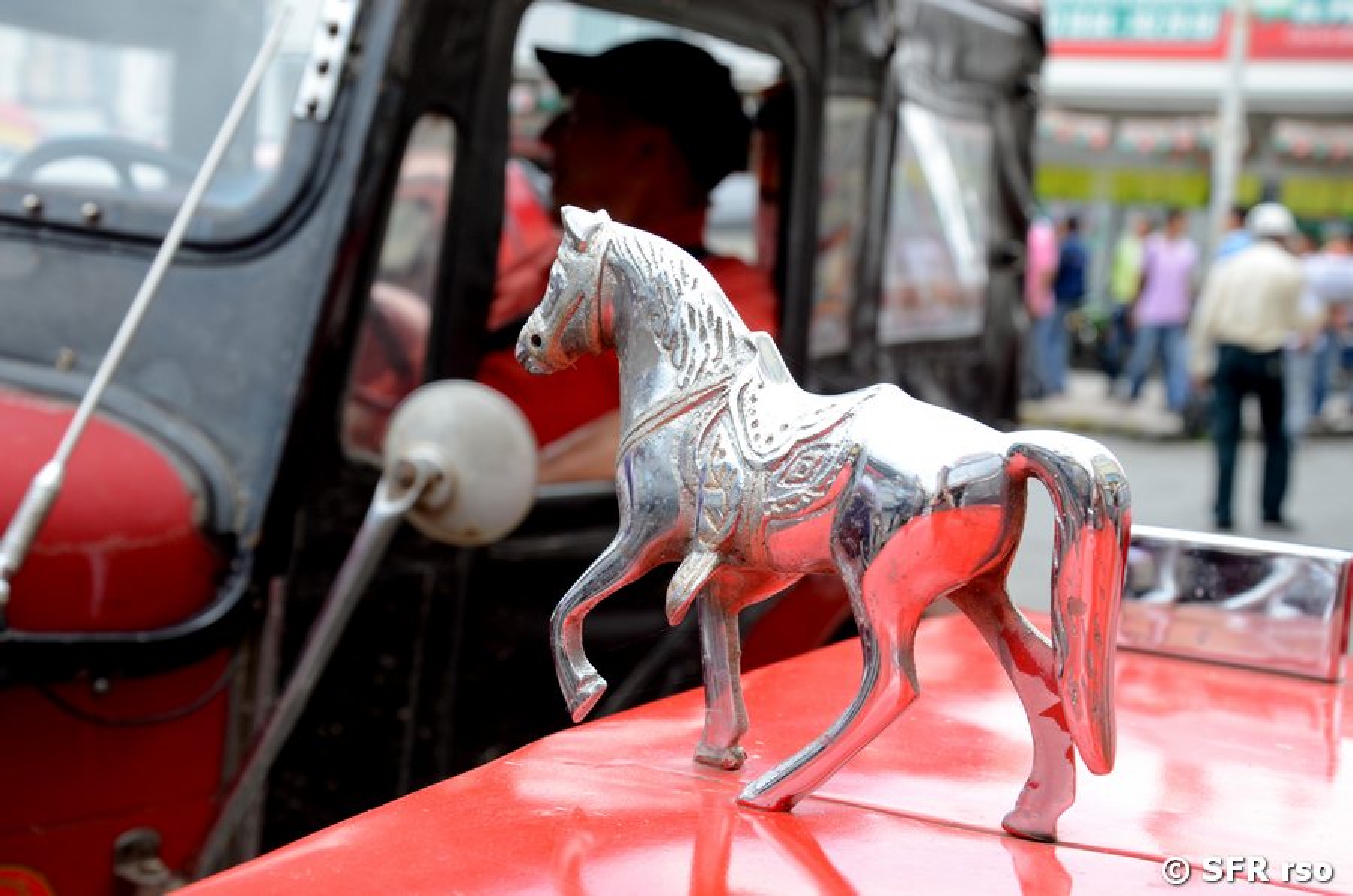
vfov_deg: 22.5
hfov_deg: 33.5
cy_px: 448
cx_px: 676
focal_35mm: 60
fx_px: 2250
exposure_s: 1/250
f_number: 8
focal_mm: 40
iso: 500
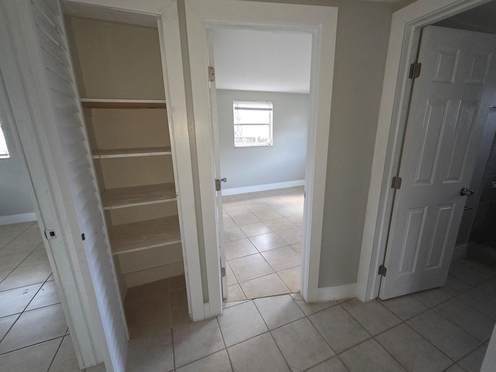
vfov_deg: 85.7
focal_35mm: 14
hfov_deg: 102.0
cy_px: 184
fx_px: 201
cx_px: 257
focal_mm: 2.2
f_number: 2.2
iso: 160
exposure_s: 1/60
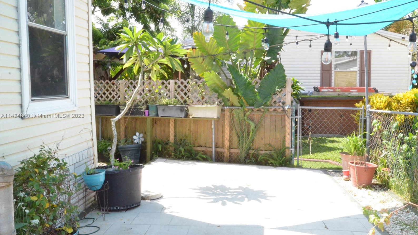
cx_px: 211
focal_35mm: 38
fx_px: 421
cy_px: 116
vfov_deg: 31.2
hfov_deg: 52.8
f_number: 22
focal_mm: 24
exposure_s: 1/250
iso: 5000
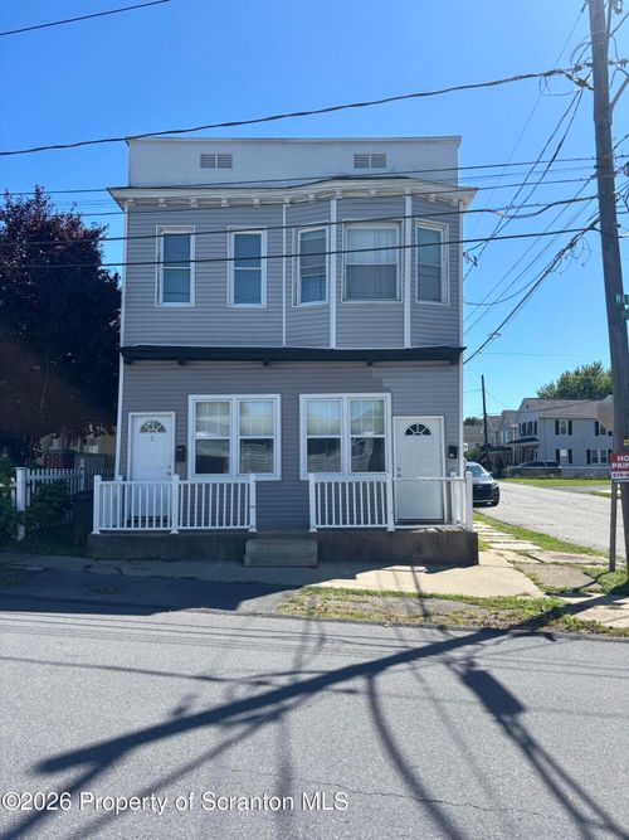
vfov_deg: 67.3
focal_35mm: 26
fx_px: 630
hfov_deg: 53.0
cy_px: 420
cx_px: 314
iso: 50
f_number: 1.6
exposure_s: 1/2451
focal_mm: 5.96
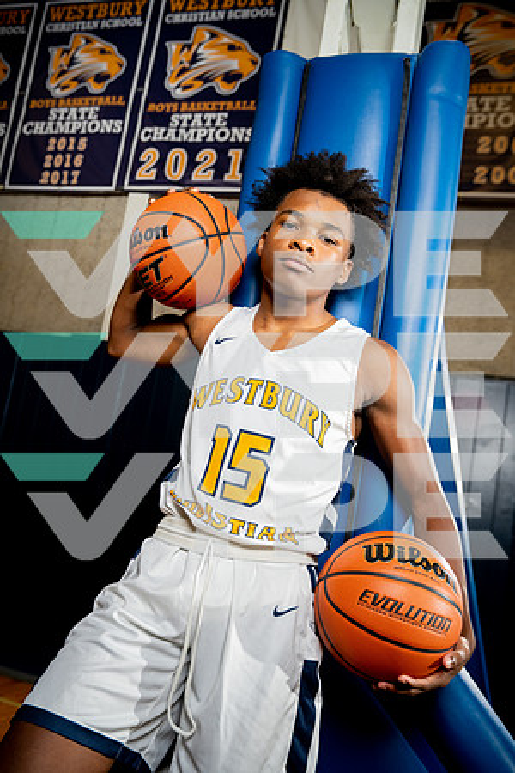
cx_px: 258
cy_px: 386
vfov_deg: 61.9
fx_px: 644
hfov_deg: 43.6
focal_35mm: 30
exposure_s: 1/250
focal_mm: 30
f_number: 4
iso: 400
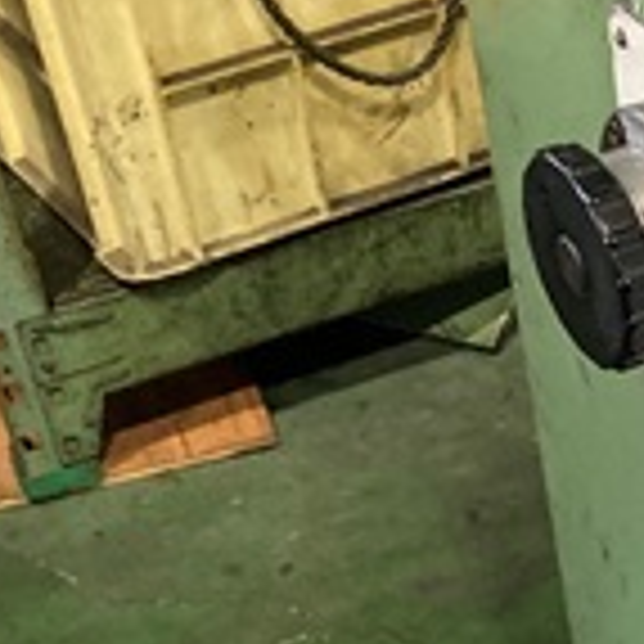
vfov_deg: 15.3
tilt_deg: -40.4
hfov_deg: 14.2
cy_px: 685
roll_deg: -2.0
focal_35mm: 111
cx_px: 1085
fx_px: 2336
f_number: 1.8
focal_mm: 3.99
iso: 200
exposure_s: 1/60
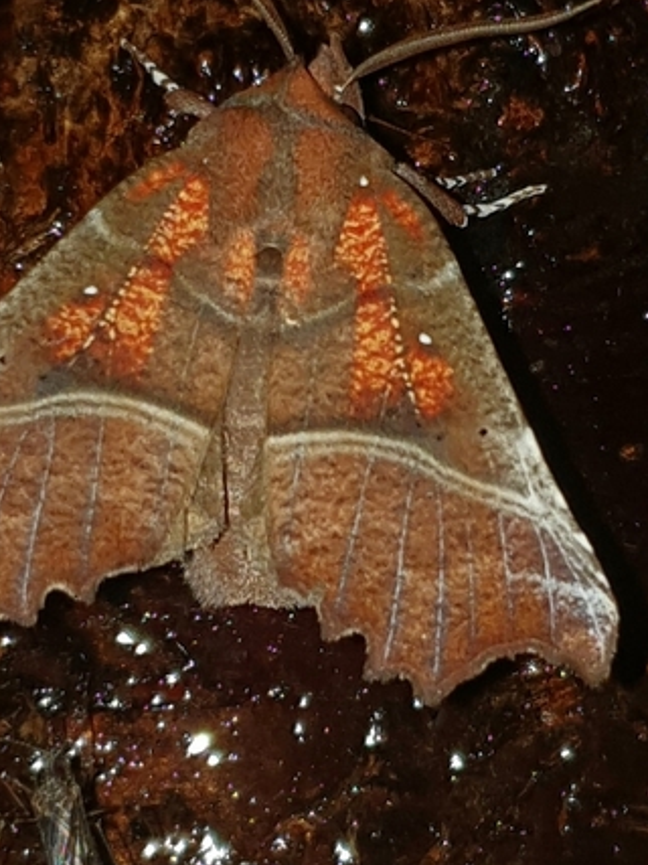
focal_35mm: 39
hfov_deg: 36.6
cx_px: 241
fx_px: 974
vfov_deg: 47.5
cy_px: 336
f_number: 1.5
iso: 50
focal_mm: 4.3
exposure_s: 1/535
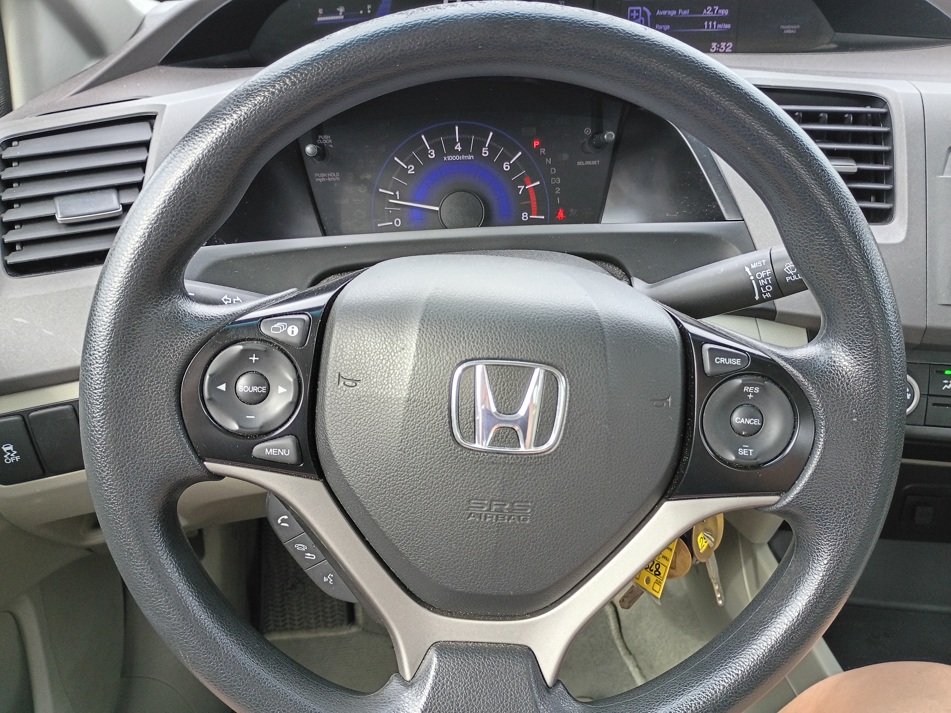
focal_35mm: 29
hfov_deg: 61.7
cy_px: 356
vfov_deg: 48.2
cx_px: 476
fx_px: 797
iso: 134
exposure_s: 1/60
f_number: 1.8
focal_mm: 4.27
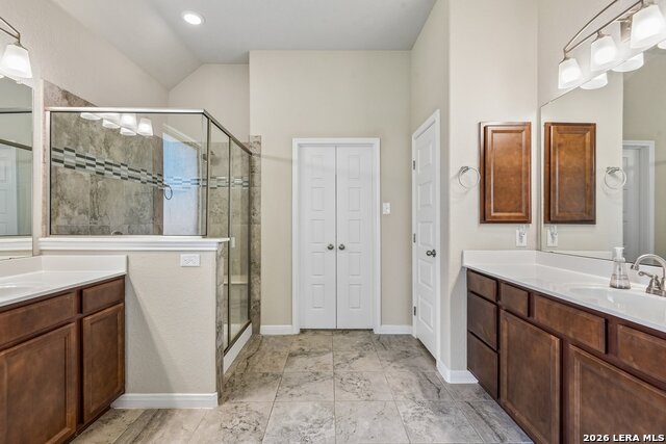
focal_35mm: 16
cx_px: 333
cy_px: 222
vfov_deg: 73.8
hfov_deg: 96.7
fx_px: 296
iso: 900
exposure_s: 1/15
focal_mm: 16
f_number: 8
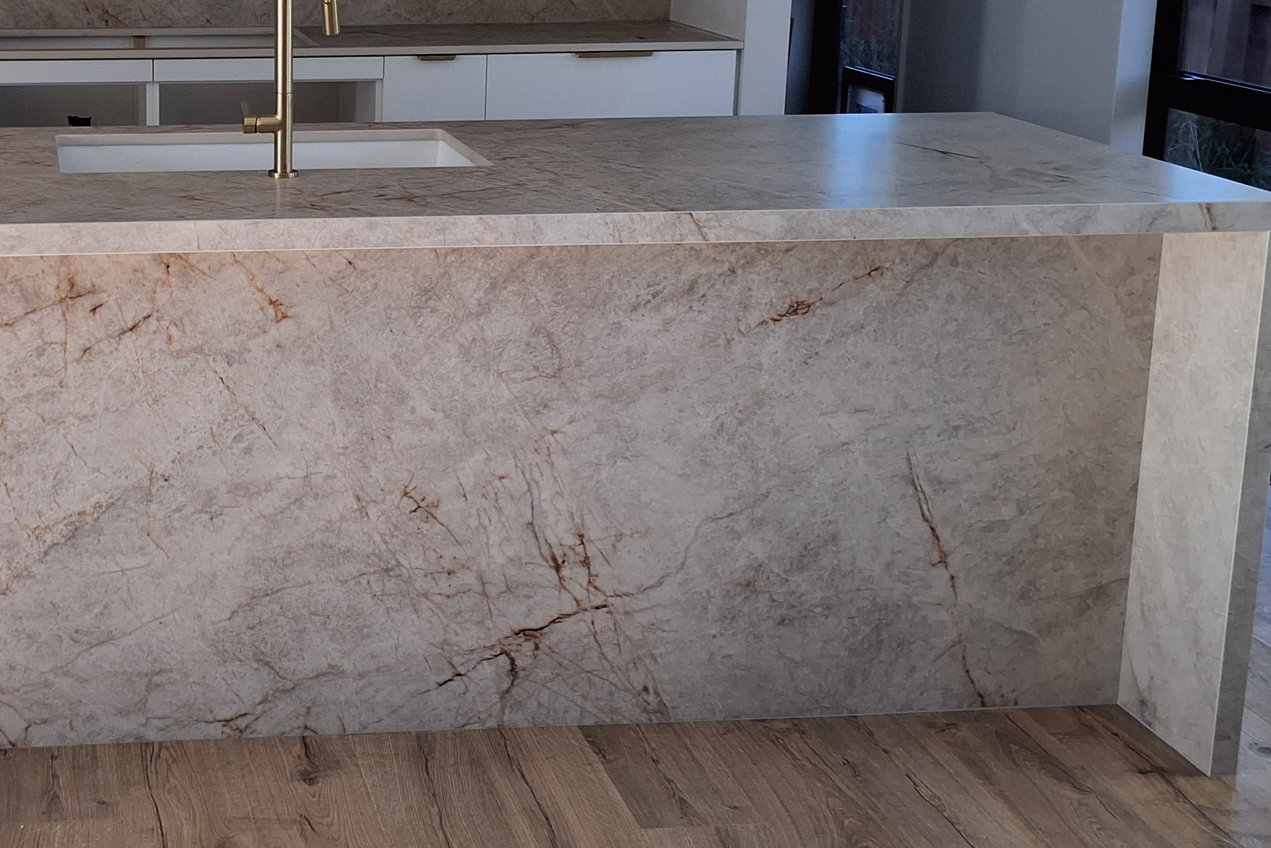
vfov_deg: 25.6
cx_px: 190
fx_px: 1836
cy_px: 193
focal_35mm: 52
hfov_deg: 36.4
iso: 40
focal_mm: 3.58
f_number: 1.9
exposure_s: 1/437
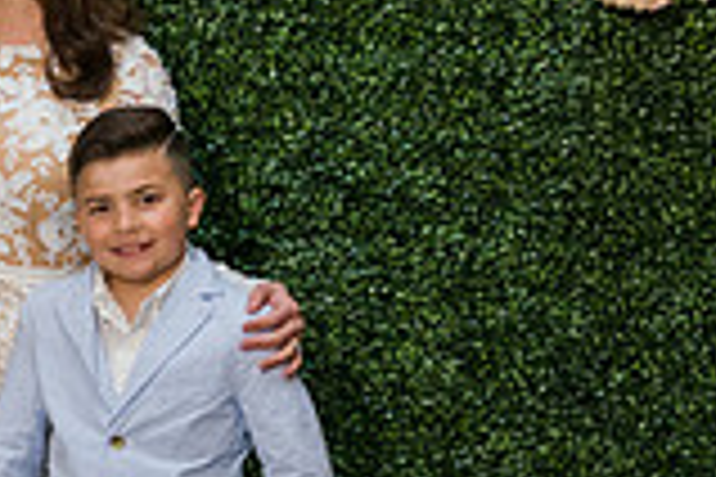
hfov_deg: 14.2
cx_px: -180
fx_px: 2764
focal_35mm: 139
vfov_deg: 9.9
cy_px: 308
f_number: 5.6
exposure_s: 1/125
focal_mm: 38
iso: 1600
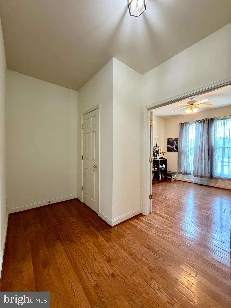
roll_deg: -0.6
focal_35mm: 14
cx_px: 116
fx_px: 125
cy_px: 154
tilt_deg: -0.6
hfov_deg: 85.7
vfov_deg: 102.1
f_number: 2.2
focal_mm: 2.22
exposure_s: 1/60
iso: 640
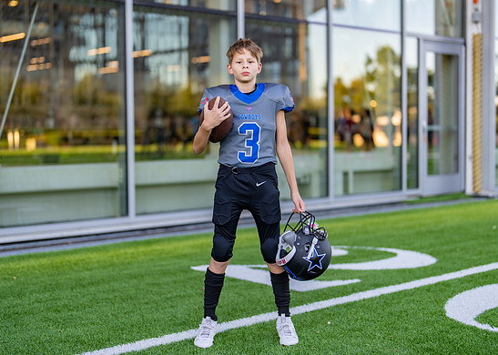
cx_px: 253
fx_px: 820
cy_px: 166
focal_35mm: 58
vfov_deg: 24.4
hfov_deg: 33.8
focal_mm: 50
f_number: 1.2
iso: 100
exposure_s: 1/640
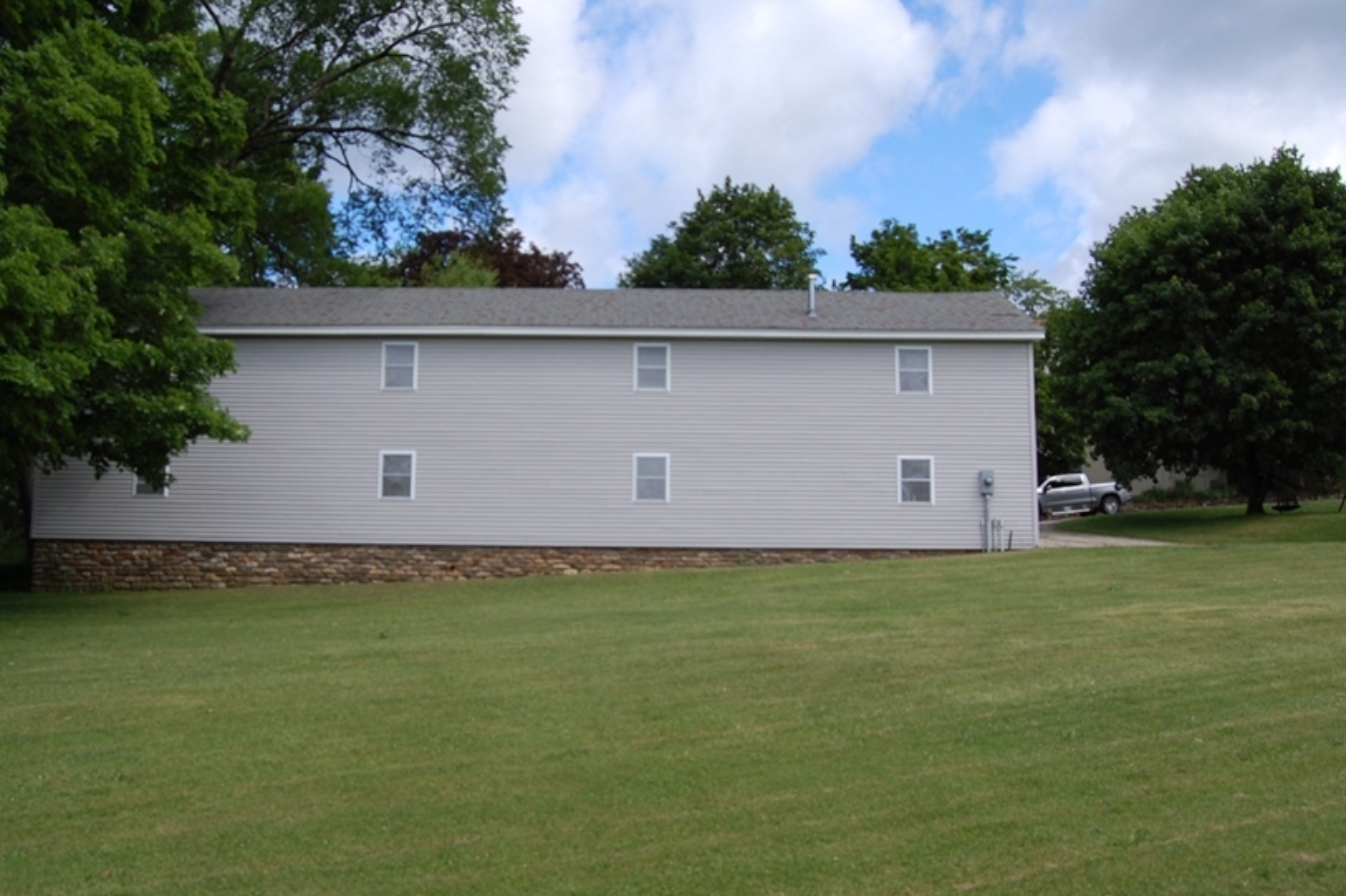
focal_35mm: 34
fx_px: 1270
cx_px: 584
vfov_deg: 38.8
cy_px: 438
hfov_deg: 55.6
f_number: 8
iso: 200
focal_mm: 18
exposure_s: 1/250
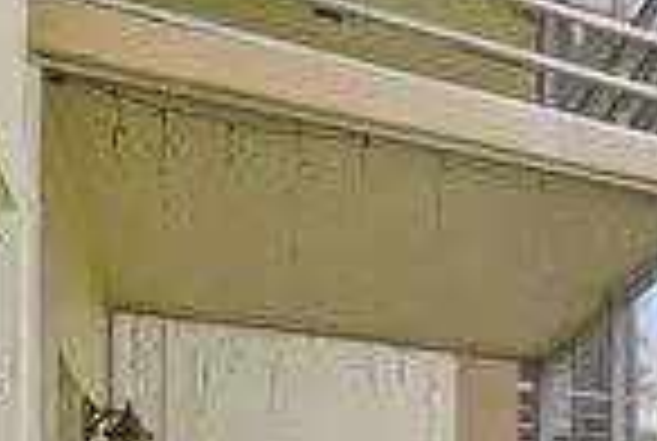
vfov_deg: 17.6
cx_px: 1202
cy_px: 650
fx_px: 1280
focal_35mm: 70
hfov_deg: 20.1
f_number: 13
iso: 640
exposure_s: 1/80
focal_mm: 16
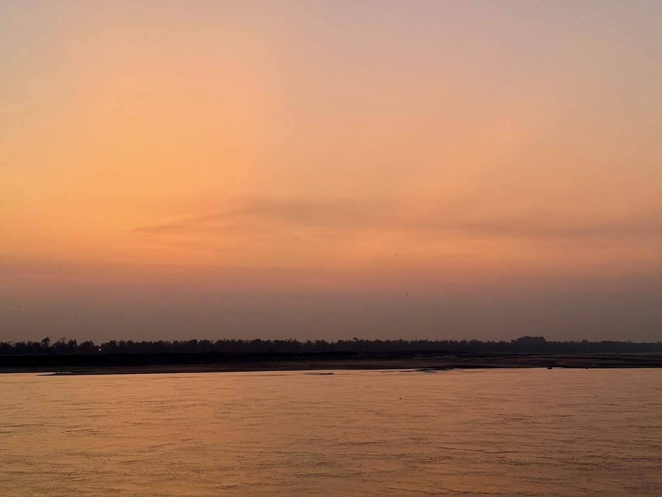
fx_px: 918
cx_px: 331
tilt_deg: +6.6
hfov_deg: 39.7
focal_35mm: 48
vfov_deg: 30.3
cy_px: 248
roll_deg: +0.1
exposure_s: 1/50
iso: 200
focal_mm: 6.76
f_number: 1.78
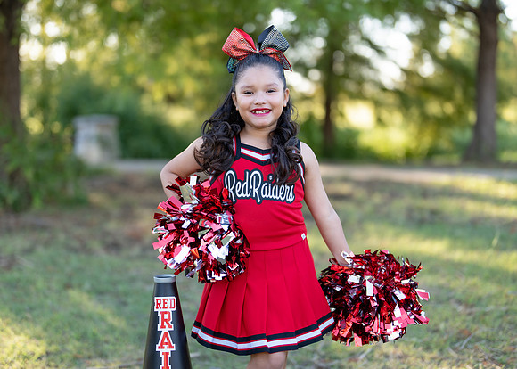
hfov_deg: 33.8
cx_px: 239
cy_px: 177
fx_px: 850
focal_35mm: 58
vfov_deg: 24.5
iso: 100
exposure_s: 1/800
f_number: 1.2
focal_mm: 50
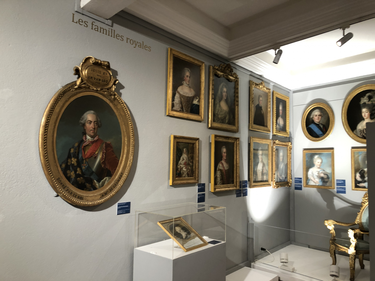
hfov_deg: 63.4
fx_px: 303
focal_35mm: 28
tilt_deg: +5.4
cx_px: 188
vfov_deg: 49.7
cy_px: 140
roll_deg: -0.7
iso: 32
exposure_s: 1/20
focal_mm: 3.99
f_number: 1.8
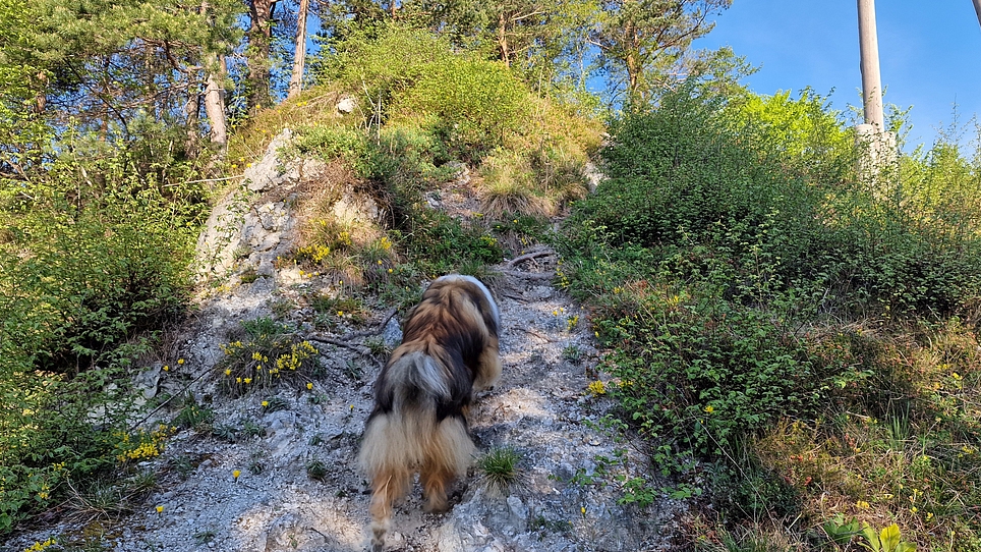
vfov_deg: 44.4
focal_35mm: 26
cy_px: 274
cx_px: 506
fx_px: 676
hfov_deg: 71.9
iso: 50
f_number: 1.8
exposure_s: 1/318
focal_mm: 6.4
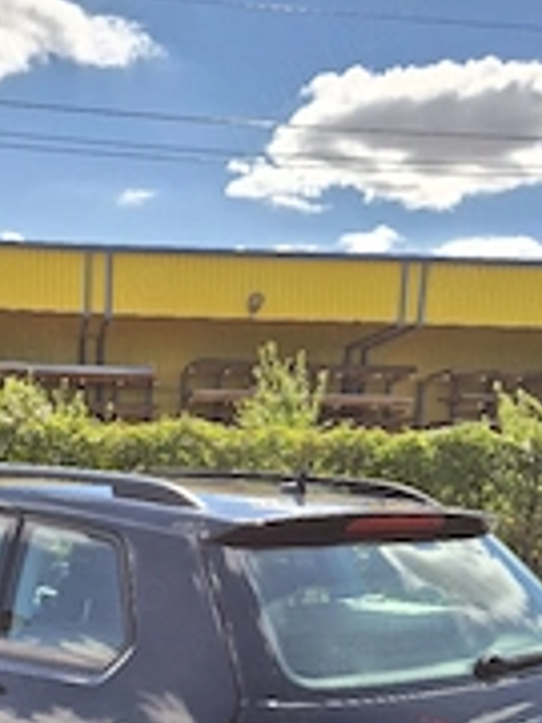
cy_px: 719
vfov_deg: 34.2
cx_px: 120
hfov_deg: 28.1
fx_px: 1065
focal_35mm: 51
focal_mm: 5.4
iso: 25
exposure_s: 1/1667
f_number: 1.8
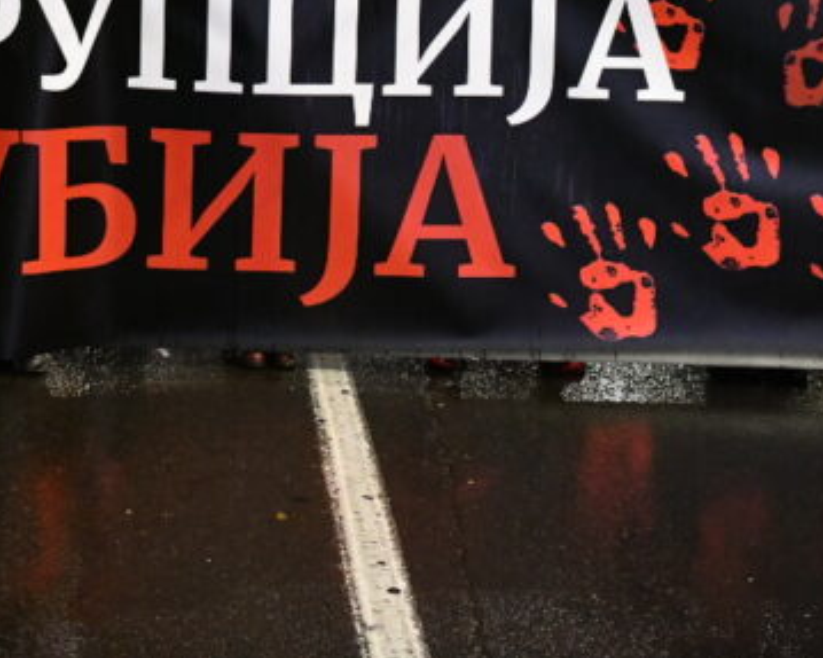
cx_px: 174
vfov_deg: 16.2
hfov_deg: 20.8
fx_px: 2216
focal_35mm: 91
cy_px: -120
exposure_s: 1/125
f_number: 2.8
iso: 6400
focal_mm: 34
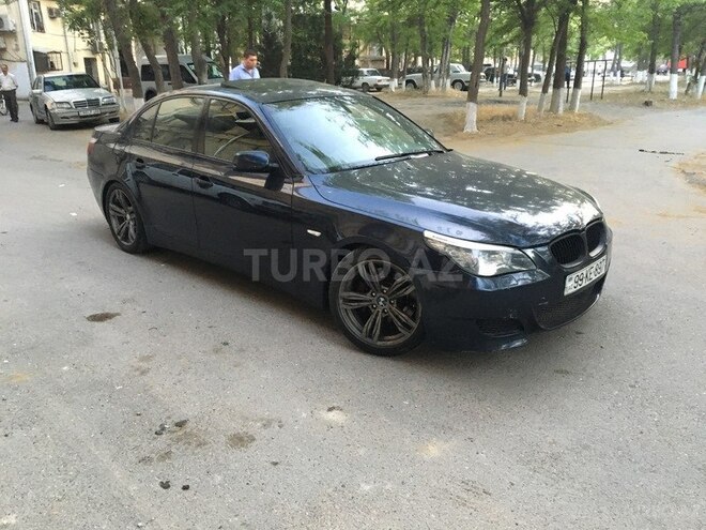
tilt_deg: -17.3
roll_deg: +0.5
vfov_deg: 48.2
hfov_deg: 61.7
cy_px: 265
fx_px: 591
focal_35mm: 29
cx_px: 353
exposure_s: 1/25
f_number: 2.2
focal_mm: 4.15
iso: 200
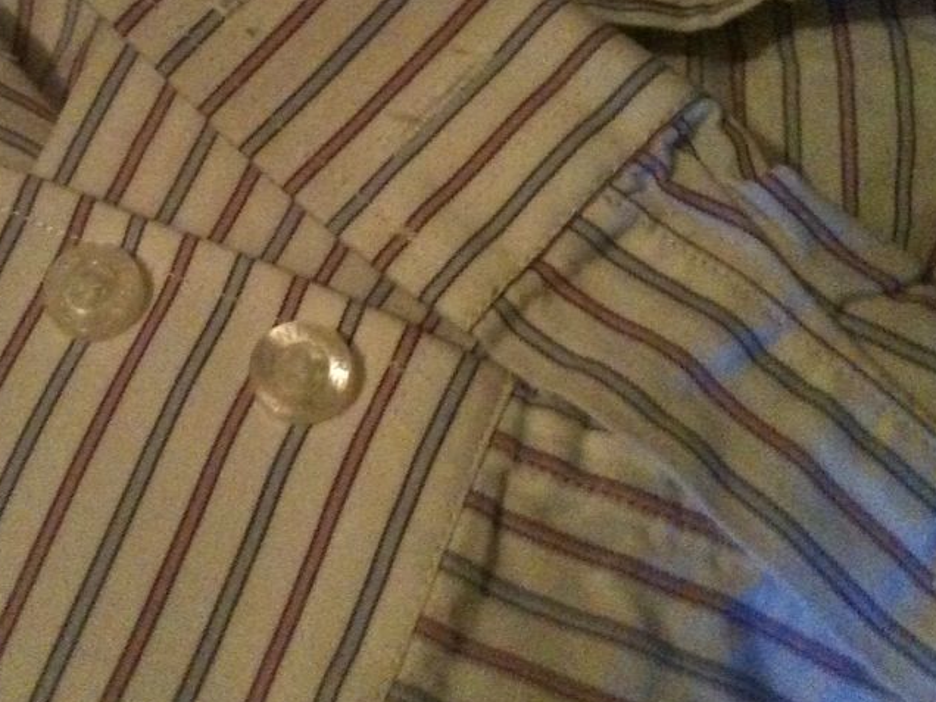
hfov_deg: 34.8
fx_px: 1487
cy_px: 237
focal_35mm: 55
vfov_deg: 26.4
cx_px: 361
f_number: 2.8
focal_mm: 3.85
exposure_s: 1/10
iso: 800
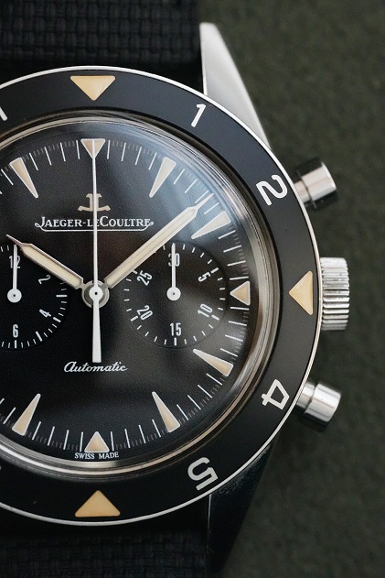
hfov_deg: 13.0
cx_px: 192
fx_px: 1683
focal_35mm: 105
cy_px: 289
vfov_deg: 19.5
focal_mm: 105
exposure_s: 1/250
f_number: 5.6
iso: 12800
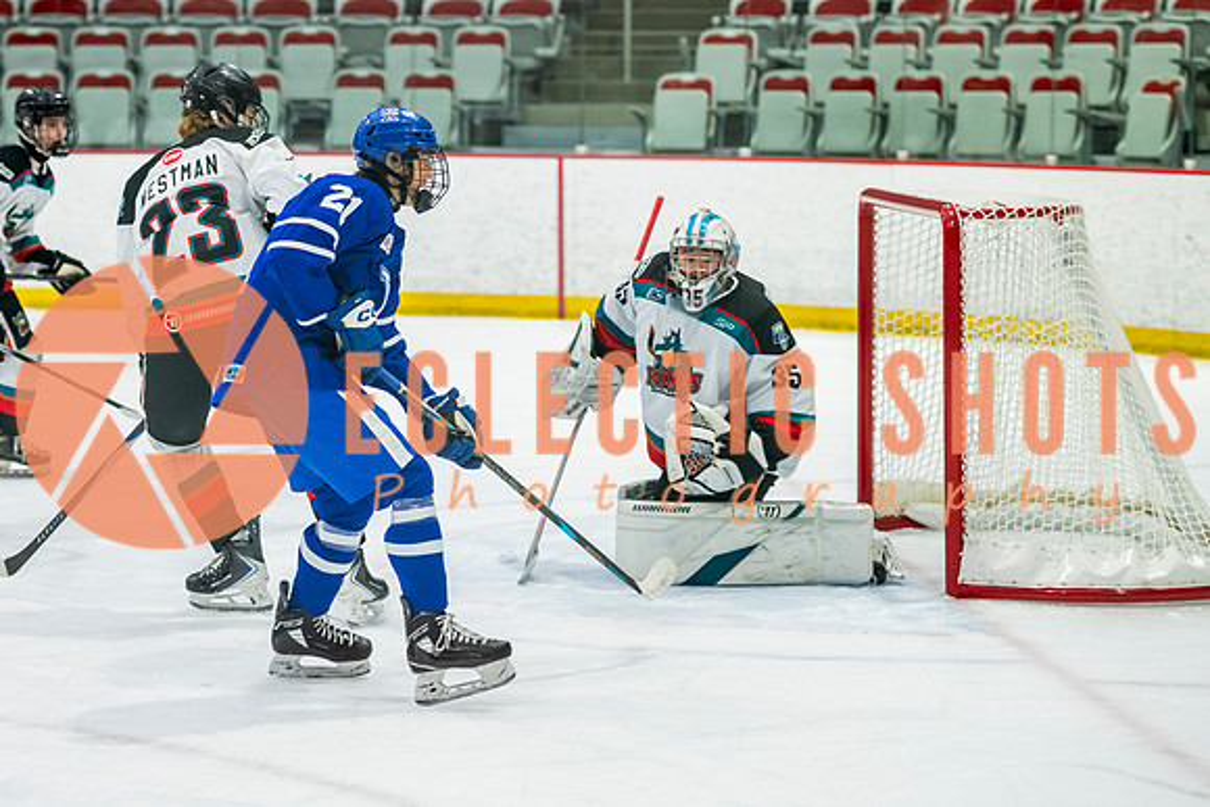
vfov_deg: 10.2
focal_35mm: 134
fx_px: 4514
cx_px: 459
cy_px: 361
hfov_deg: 15.3
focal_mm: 95
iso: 1600
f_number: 3.2
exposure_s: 1/1000
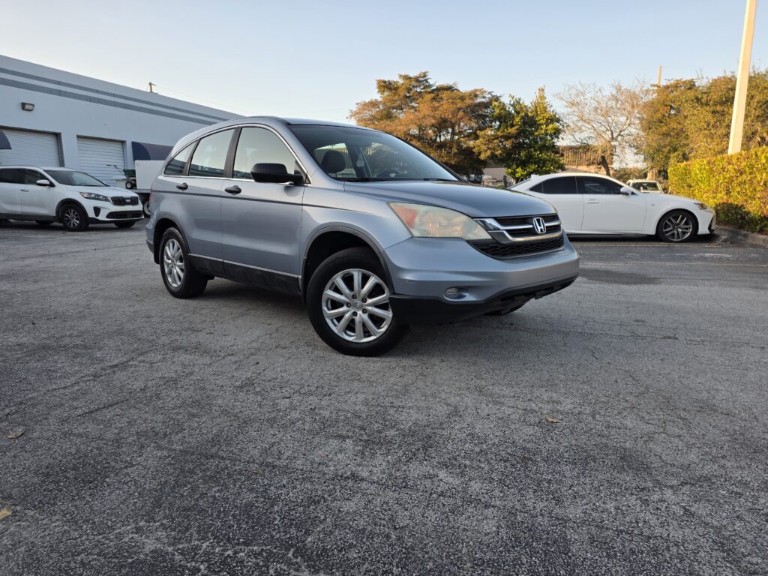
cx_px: 384
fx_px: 510
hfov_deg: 73.9
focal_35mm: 23
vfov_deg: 58.9
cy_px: 288
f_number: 1.7
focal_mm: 6.25
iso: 80
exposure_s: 1/1501
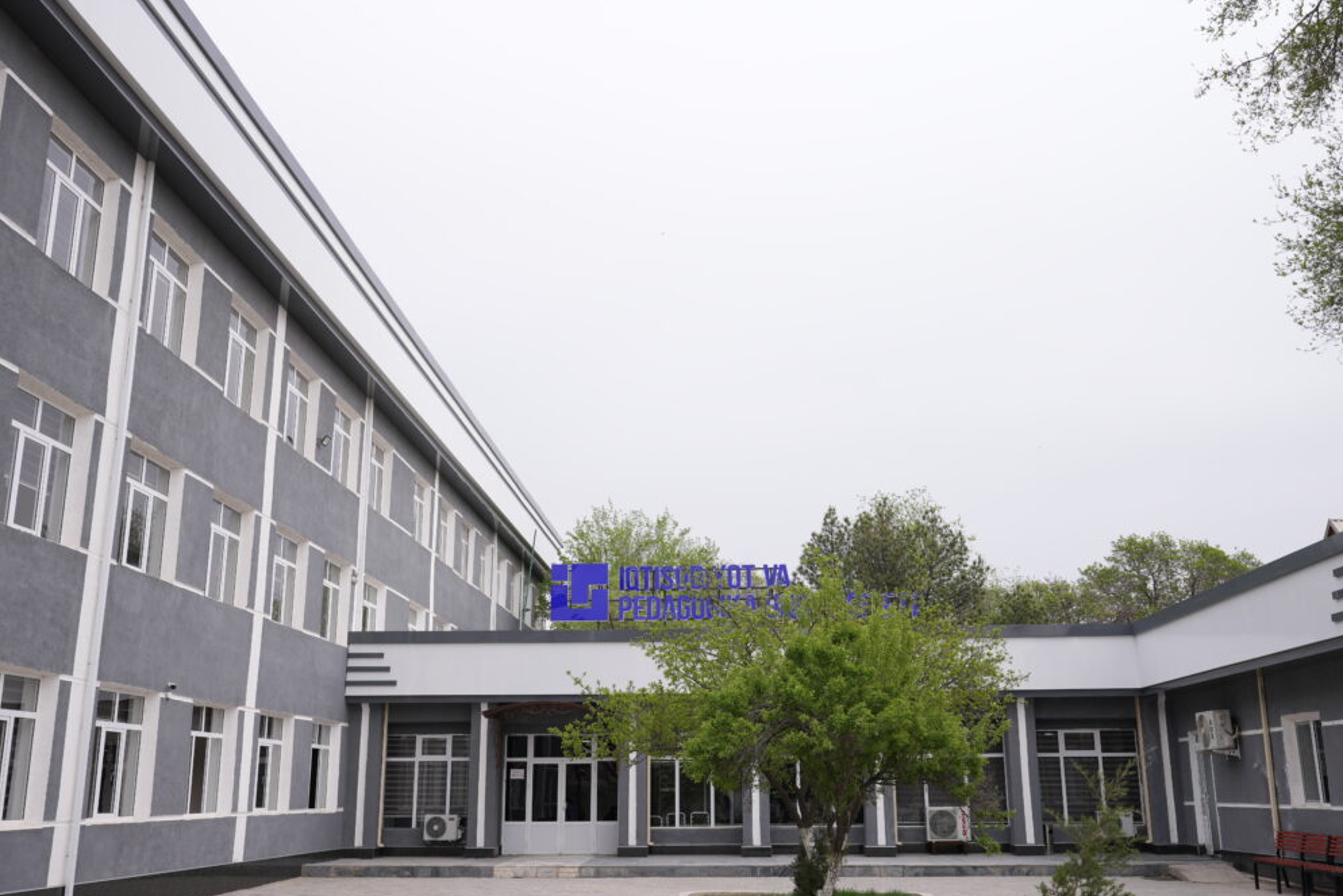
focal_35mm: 34
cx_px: 690
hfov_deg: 55.8
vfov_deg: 38.9
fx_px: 1268
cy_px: 445
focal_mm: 33
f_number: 5.6
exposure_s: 1/60
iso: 100
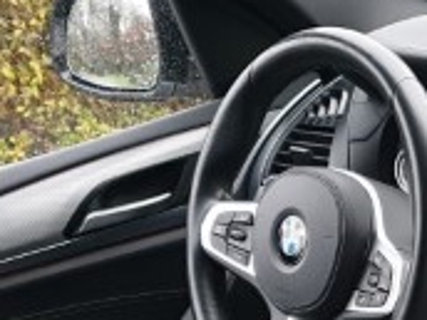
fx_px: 1197
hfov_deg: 19.2
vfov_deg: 14.4
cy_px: 459
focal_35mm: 97
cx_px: 497
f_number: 1.5
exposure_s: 1/30
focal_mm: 4.3
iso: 250
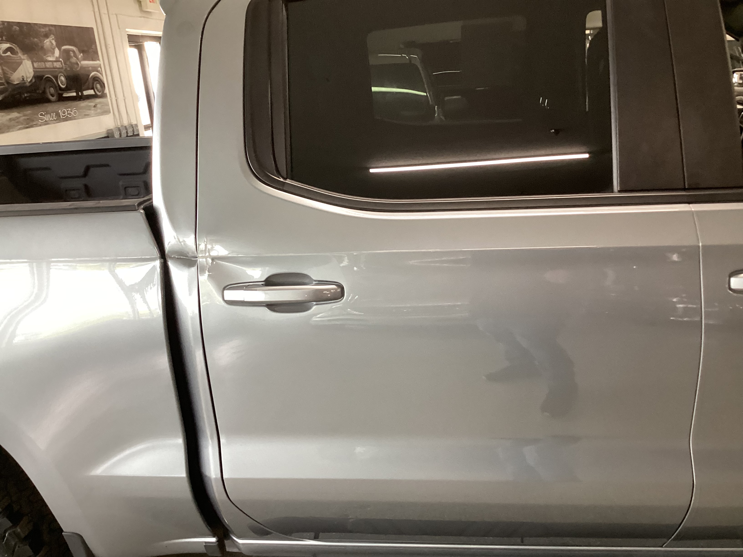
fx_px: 665
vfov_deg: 45.4
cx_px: 372
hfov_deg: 58.4
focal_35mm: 31
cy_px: 278
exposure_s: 1/60
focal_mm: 3.3
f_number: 2.4
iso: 200
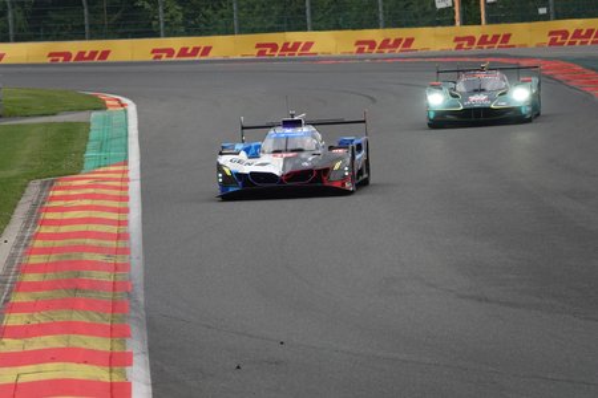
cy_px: 199
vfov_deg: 3.2
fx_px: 7225
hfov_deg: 4.7
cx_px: 299
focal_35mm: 435
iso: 125
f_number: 4
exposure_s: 1/800
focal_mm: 159.66
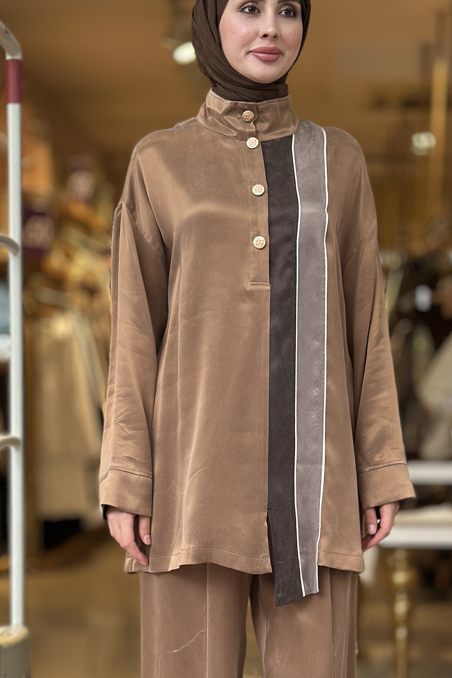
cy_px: 454
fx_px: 1657
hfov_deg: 15.5
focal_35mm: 88
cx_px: 243
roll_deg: -0.9
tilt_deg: -2.7
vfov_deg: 23.0
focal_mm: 6.86
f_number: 1.78
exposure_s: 1/161
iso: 125
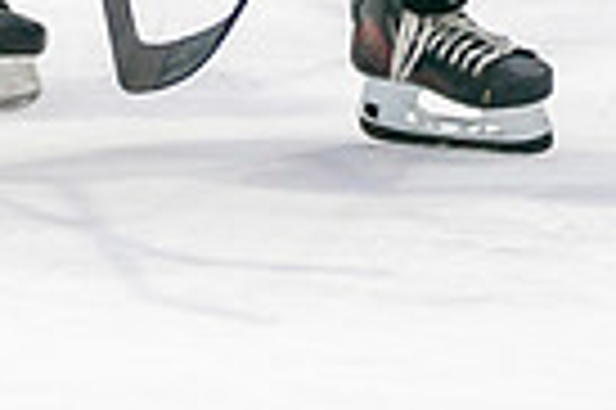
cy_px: -286
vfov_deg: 1.6
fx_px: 14356
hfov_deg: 2.5
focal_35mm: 840
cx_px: 63
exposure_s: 1/640
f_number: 2.8
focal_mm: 120
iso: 640
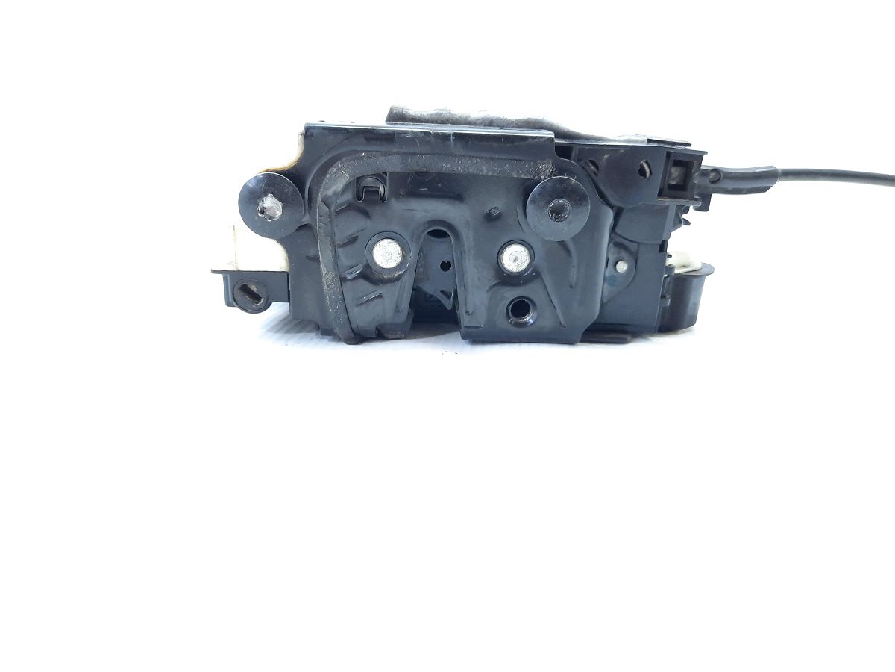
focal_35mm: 25
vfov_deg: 54.9
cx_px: 448
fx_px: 646
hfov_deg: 69.4
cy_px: 336
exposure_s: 1/50
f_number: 2
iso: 320
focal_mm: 4.6
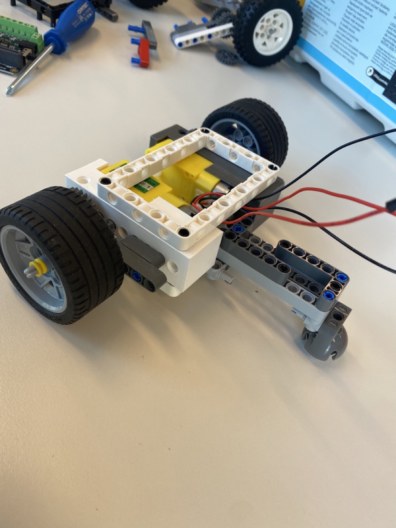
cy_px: 264
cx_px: 198
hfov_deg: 53.1
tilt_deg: -47.3
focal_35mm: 26
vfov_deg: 67.3
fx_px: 397
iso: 50
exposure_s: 1/100
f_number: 1.8
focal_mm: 4.25
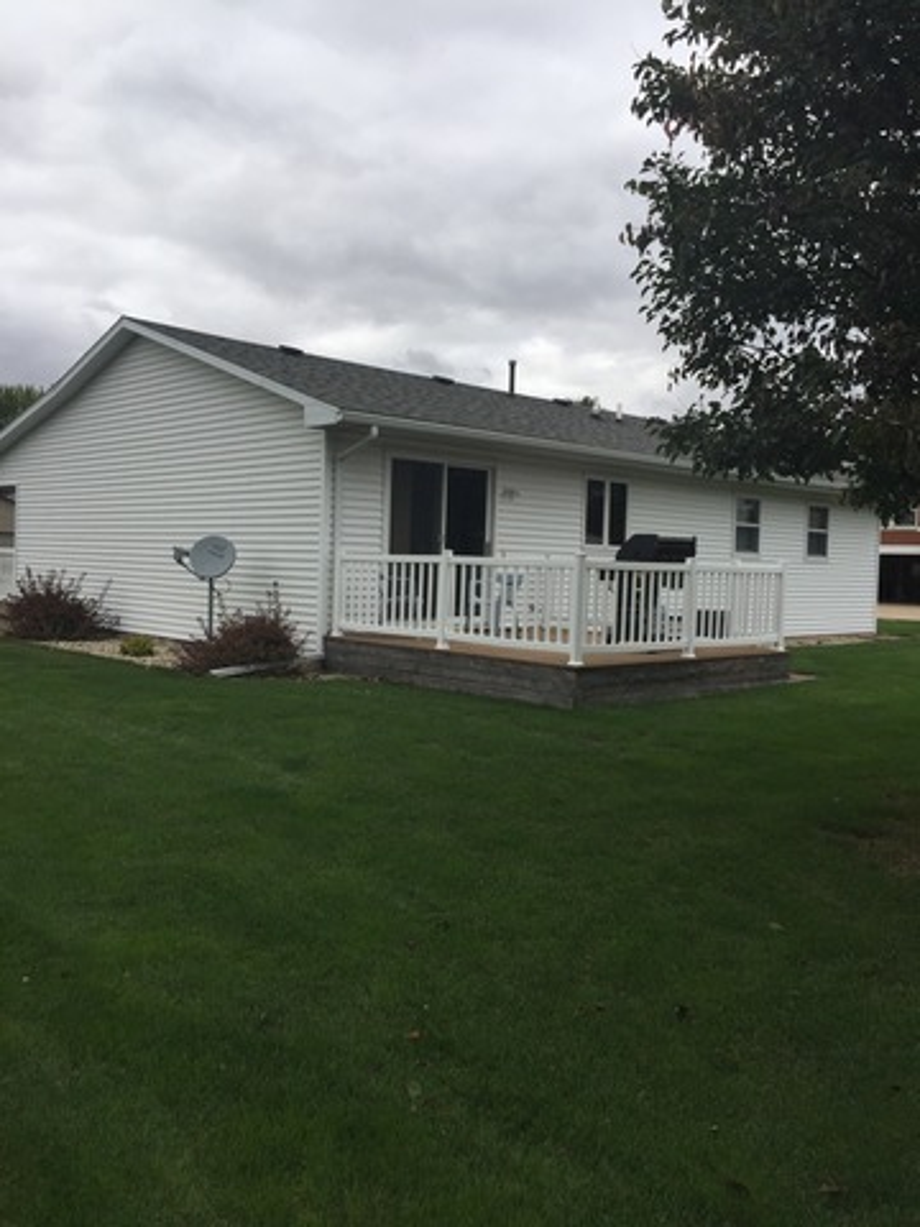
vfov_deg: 61.7
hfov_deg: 48.2
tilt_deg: -1.1
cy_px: 614
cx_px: 460
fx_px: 1028
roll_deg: -1.4
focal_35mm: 29
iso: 32
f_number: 2.2
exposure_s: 1/1883
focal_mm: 4.15
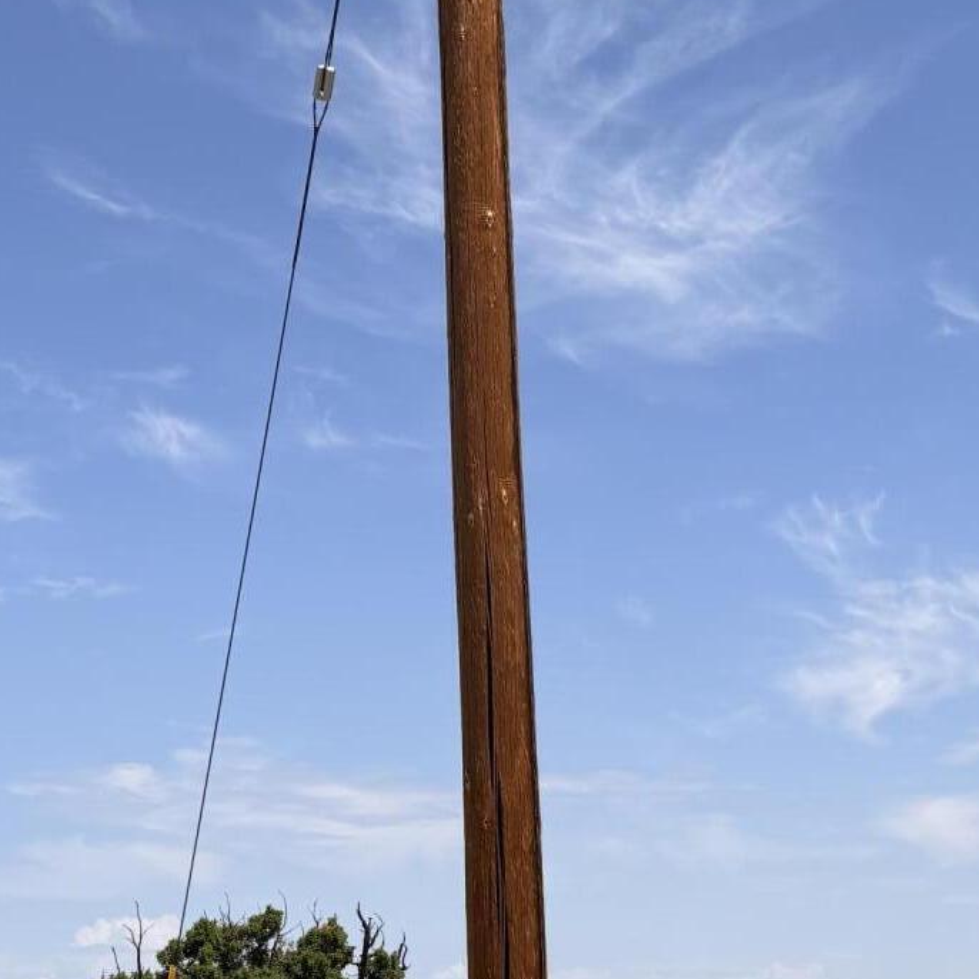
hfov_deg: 25.7
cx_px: 425
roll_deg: +1.9
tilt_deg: +13.2
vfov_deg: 25.7
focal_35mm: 67
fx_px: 2144
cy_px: 452
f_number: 1.6
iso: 50
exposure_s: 1/4630
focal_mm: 5.96
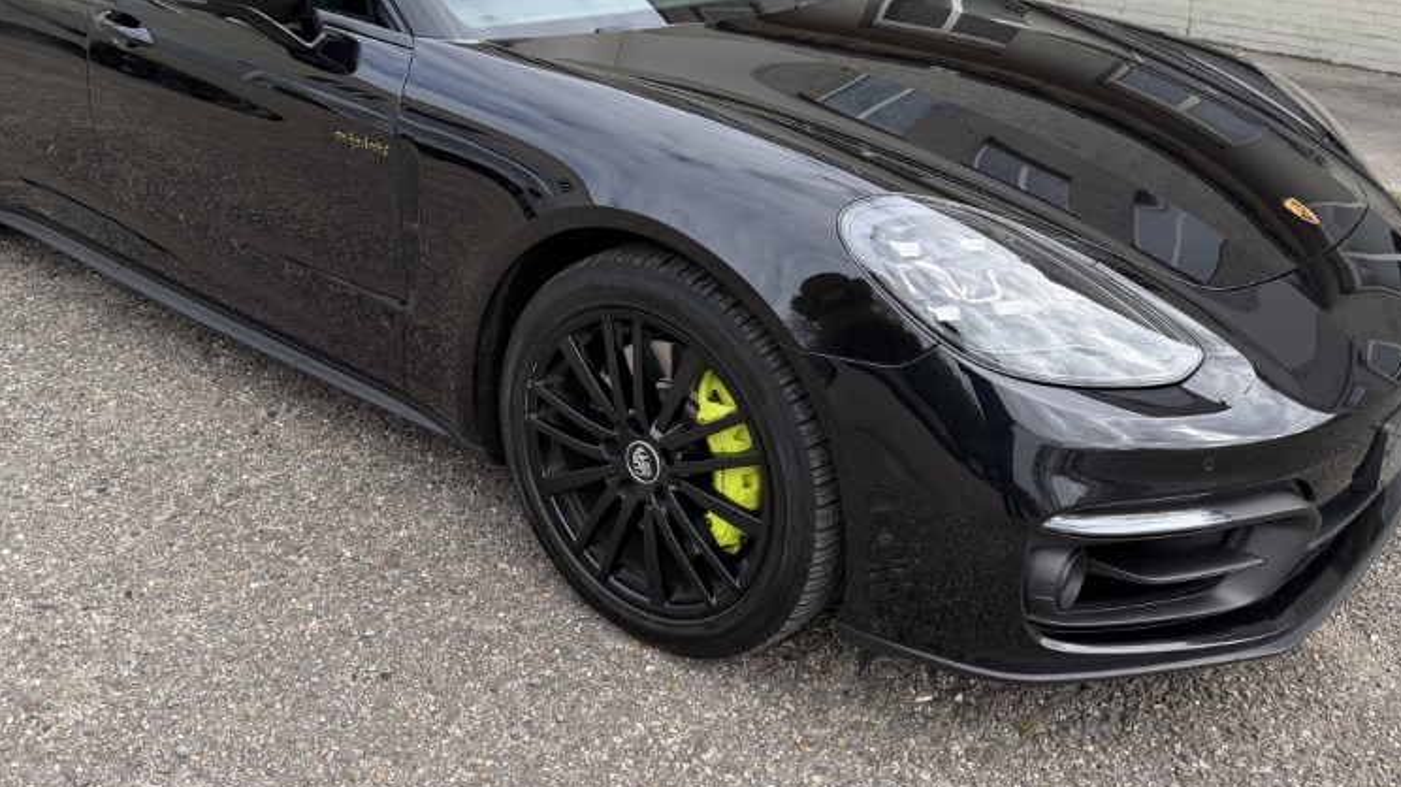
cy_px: 239
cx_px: 659
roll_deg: -3.4
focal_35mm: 36
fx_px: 1337
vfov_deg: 32.4
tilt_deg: -18.4
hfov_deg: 55.3
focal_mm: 6.76
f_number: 1.78
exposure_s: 1/780
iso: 80
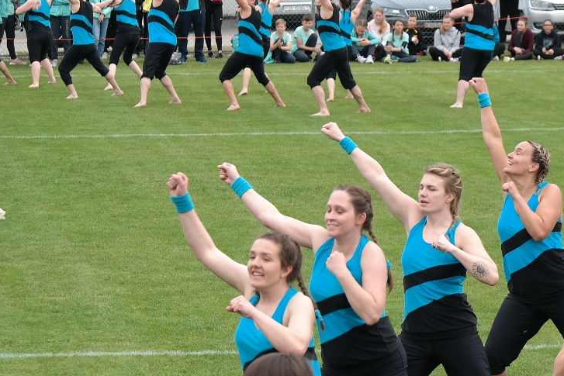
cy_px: 261
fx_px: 3102
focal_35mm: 198
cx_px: 582
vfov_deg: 6.9
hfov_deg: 10.3
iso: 100
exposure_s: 1/250
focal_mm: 59
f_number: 4.5
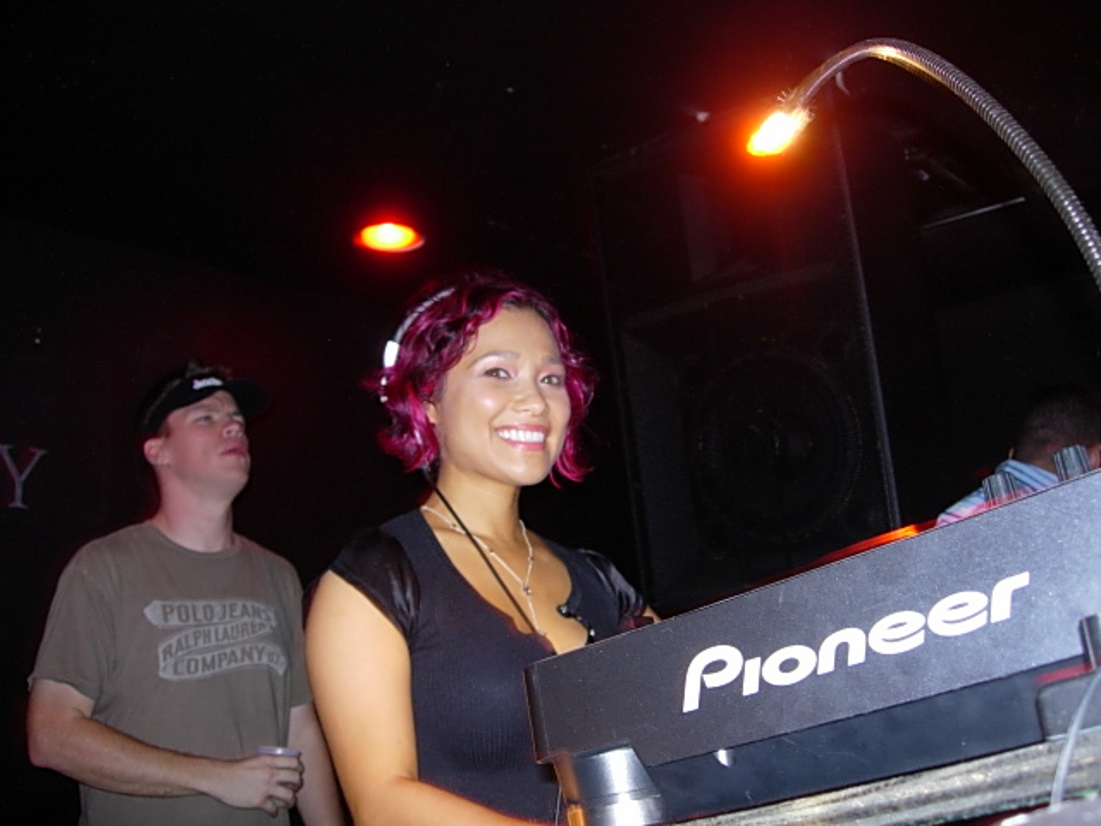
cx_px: 550
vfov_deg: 37.7
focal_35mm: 38
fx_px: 1209
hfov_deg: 49.0
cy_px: 413
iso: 79
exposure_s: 1
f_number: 2.8
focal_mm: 7.8
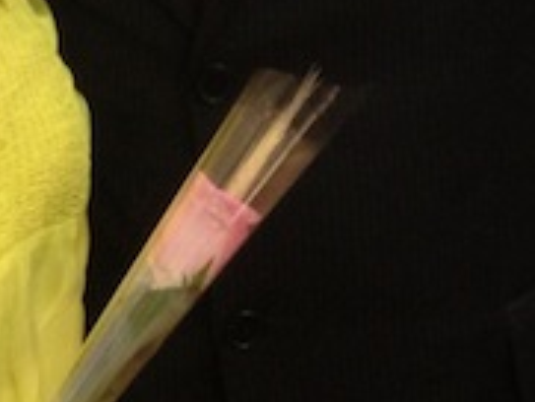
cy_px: -411
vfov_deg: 9.5
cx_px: 62
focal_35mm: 146
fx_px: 2258
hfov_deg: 13.4
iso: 160
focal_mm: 4.13
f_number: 2.4
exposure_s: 1/20
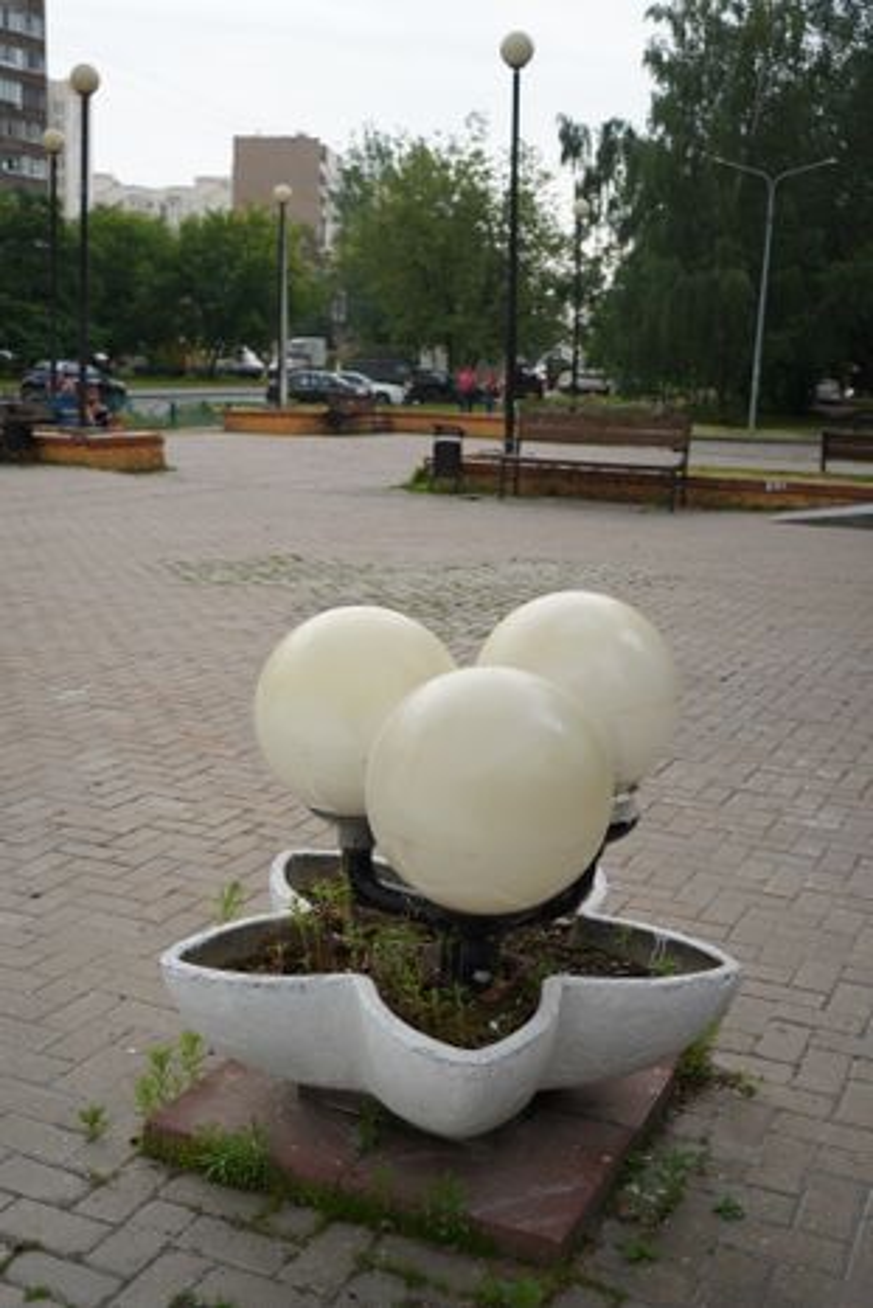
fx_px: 1345
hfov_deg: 36.0
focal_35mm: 37
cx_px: 436
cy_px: 654
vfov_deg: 51.9
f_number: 4
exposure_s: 1/160
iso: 250
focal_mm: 37
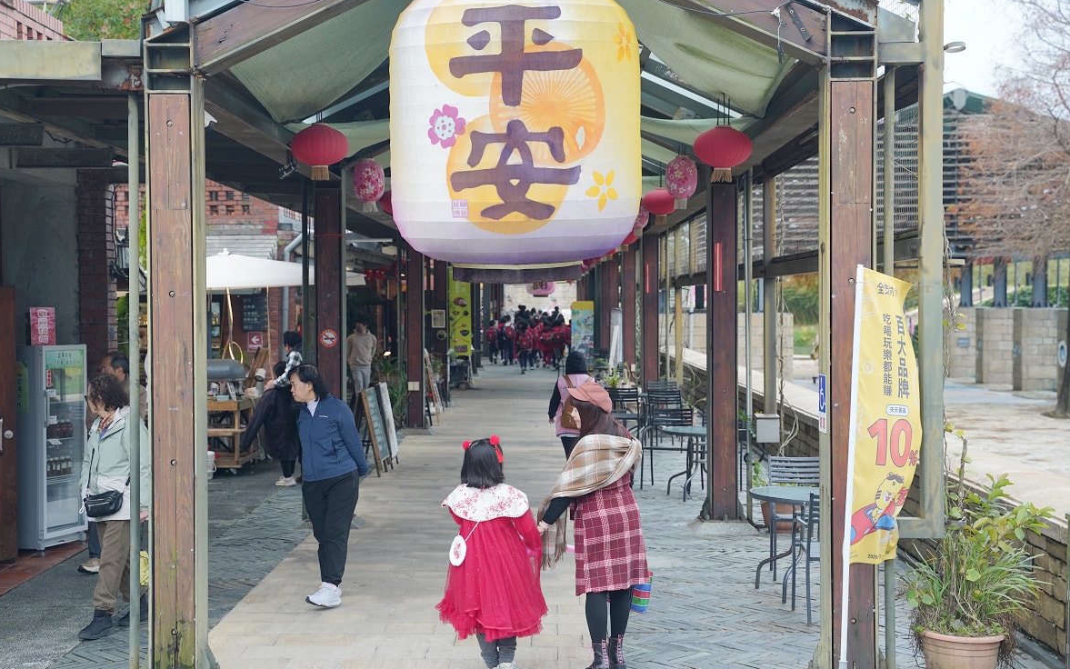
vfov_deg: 24.4
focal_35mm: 53
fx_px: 1546
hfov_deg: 38.2
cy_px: 326
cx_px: 533
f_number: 4
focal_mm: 51
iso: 640
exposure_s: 1/160
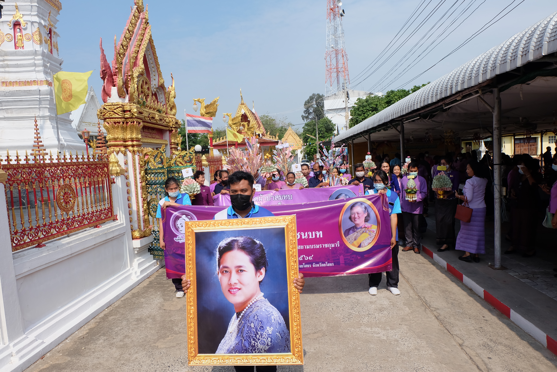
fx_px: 371
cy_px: 186
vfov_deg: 53.1
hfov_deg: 73.7
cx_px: 278
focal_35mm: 24
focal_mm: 16
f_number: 11
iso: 400
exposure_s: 1/350
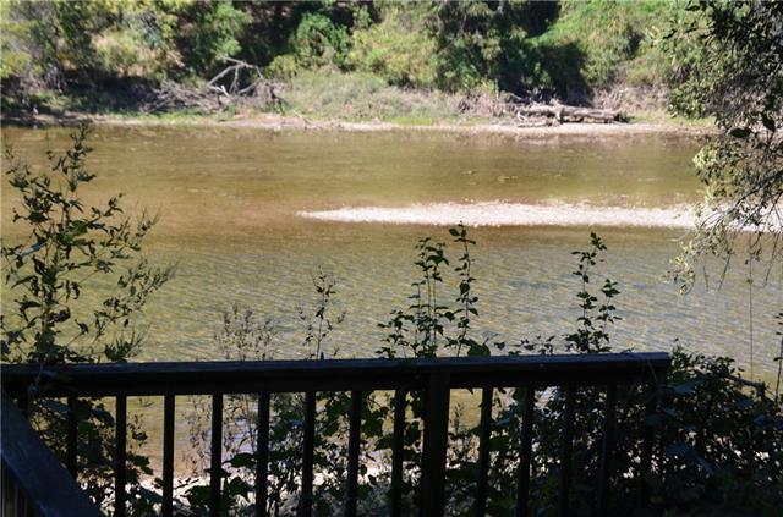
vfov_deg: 16.5
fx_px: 1790
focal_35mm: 82
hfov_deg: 24.7
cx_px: 392
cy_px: 258
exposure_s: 1/250
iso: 200
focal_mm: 55
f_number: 8
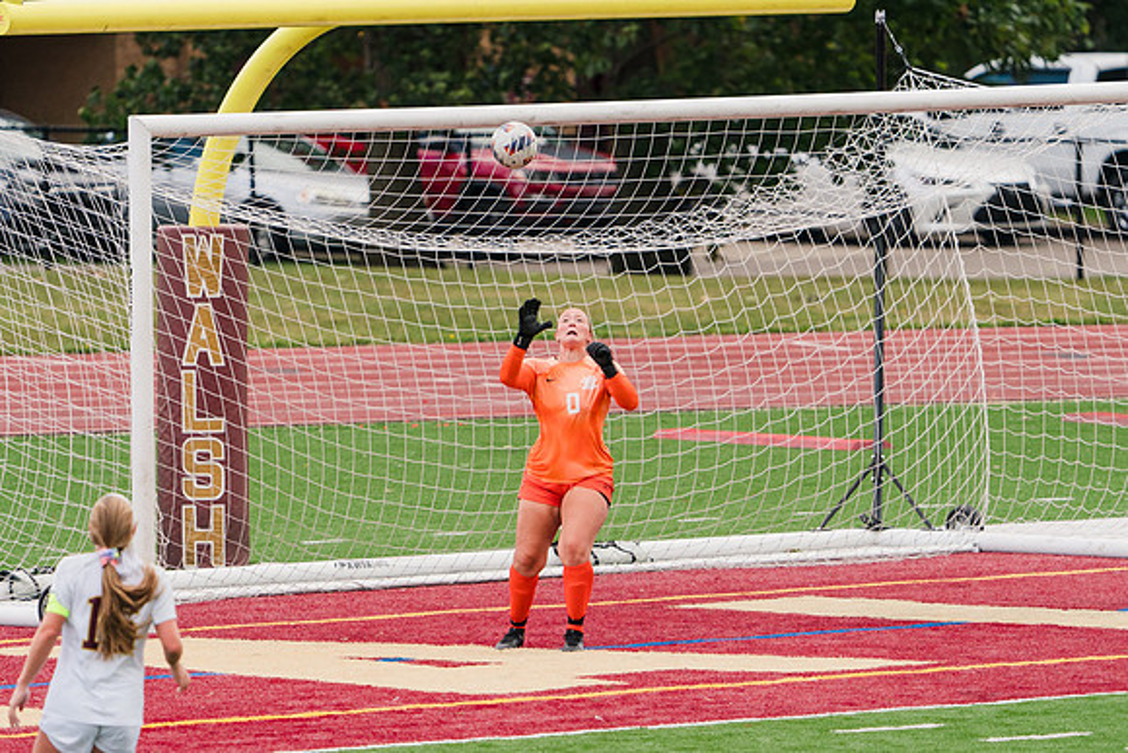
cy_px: 448
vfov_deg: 2.9
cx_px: 599
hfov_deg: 4.4
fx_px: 14813
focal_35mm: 473
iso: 1000
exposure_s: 1/1600
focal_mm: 397
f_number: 6.3
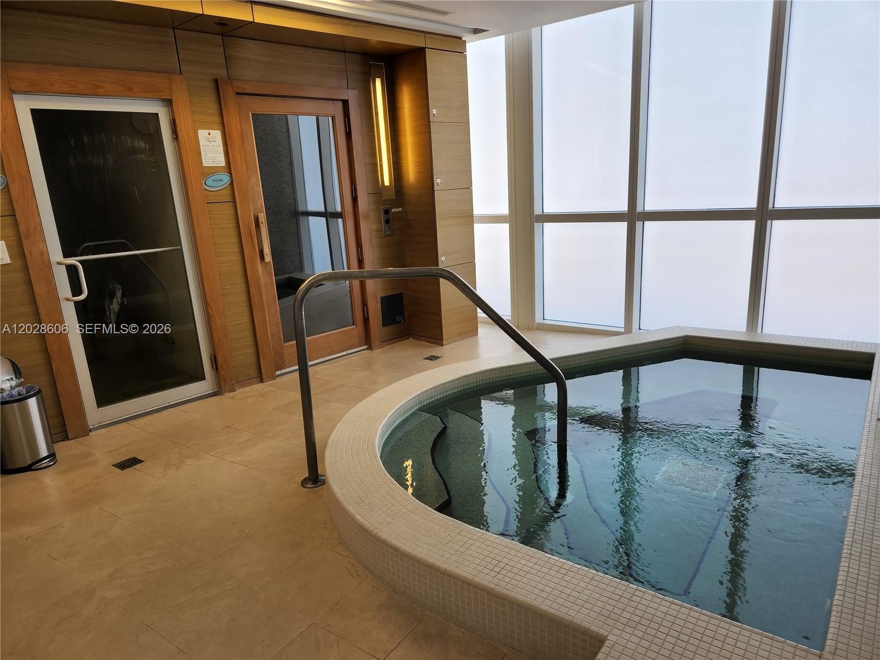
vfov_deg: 58.9
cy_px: 330
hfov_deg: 73.9
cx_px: 440
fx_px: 585
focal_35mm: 23
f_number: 1.8
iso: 20
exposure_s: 1/120
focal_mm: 5.4
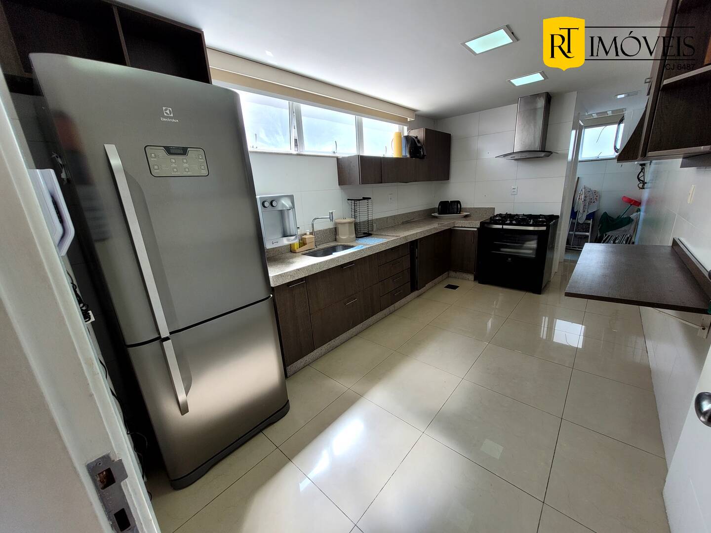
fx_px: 267
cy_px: 266
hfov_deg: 106.2
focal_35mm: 13
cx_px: 356
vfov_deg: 89.9
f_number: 2.2
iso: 50
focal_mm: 1.74
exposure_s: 1/60
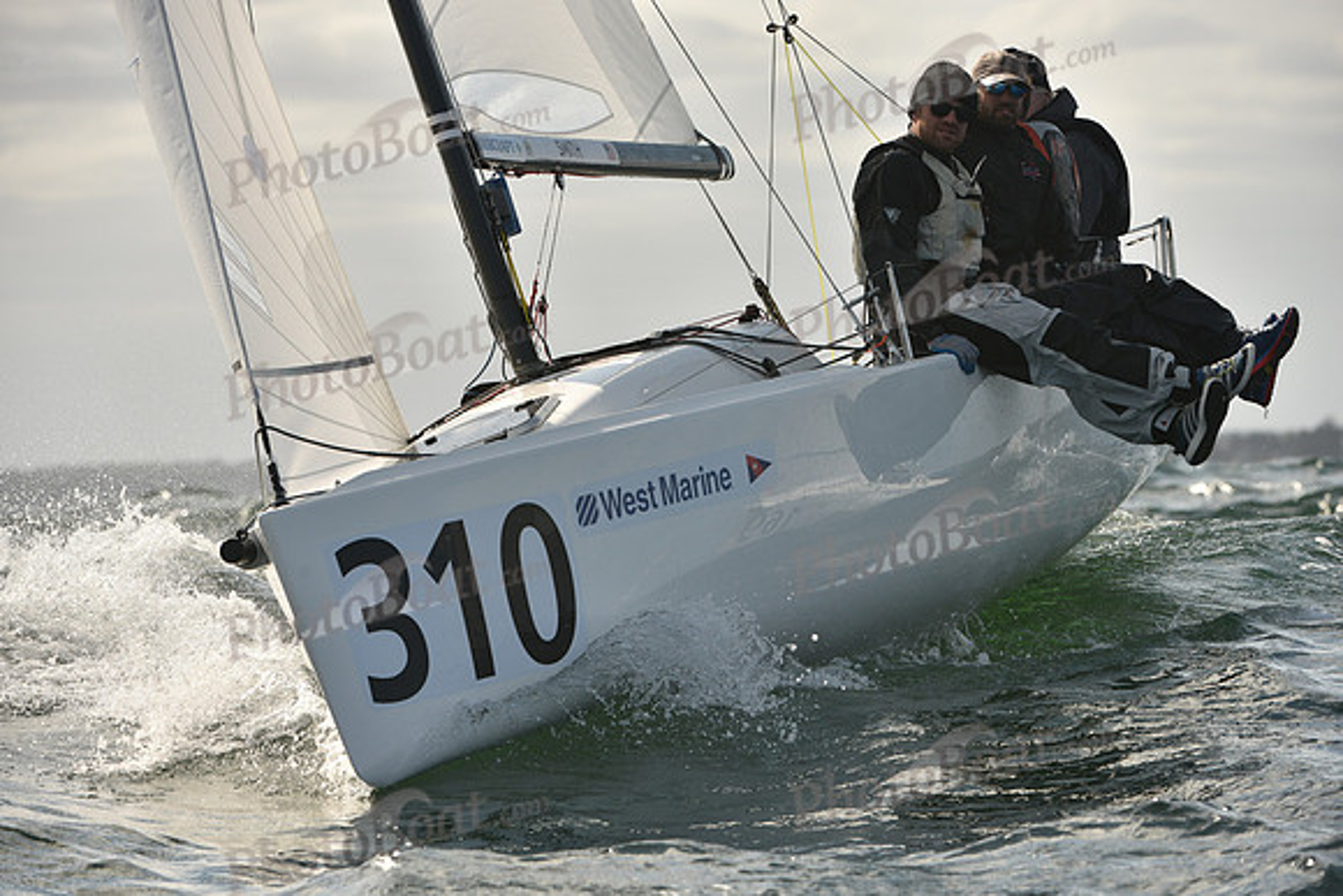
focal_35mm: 250
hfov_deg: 8.2
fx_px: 9328
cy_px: 448
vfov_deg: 5.5
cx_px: 672
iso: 320
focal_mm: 250
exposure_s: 1/1600
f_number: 7.1
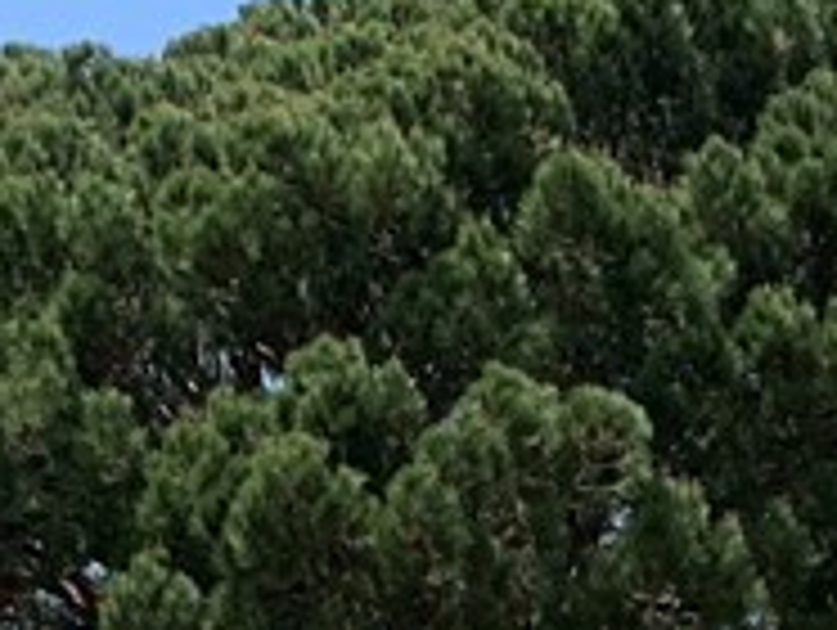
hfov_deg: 13.3
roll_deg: +1.3
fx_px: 3462
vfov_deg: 9.0
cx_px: 1053
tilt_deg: -7.2
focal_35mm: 143
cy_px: 1706
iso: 25
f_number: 1.8
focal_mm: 4.25
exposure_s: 1/1812
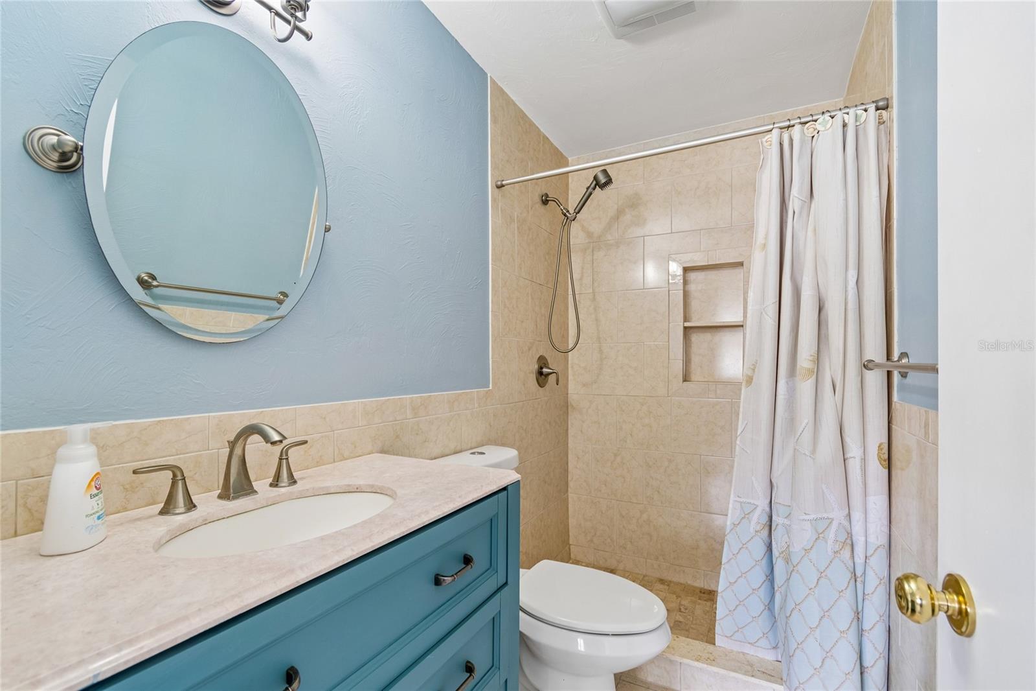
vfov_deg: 77.3
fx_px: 432
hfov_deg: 100.4
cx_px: 518
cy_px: 346
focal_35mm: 15
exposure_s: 1/8
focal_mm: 10
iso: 100
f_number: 4.5
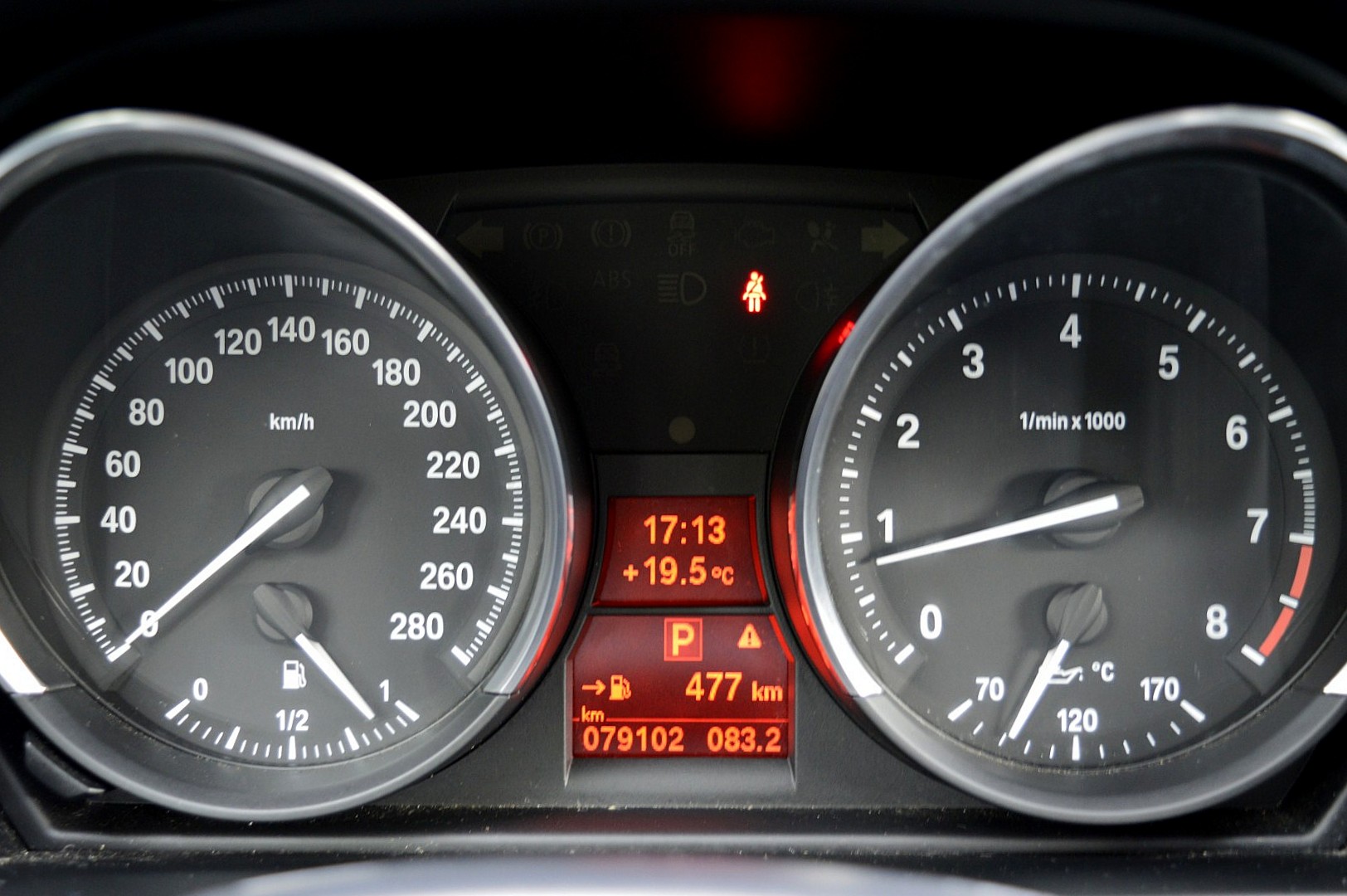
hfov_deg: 45.0
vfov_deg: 30.8
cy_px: 448
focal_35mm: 44
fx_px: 1626
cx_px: 674
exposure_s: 1/15
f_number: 4.2
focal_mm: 29
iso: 800
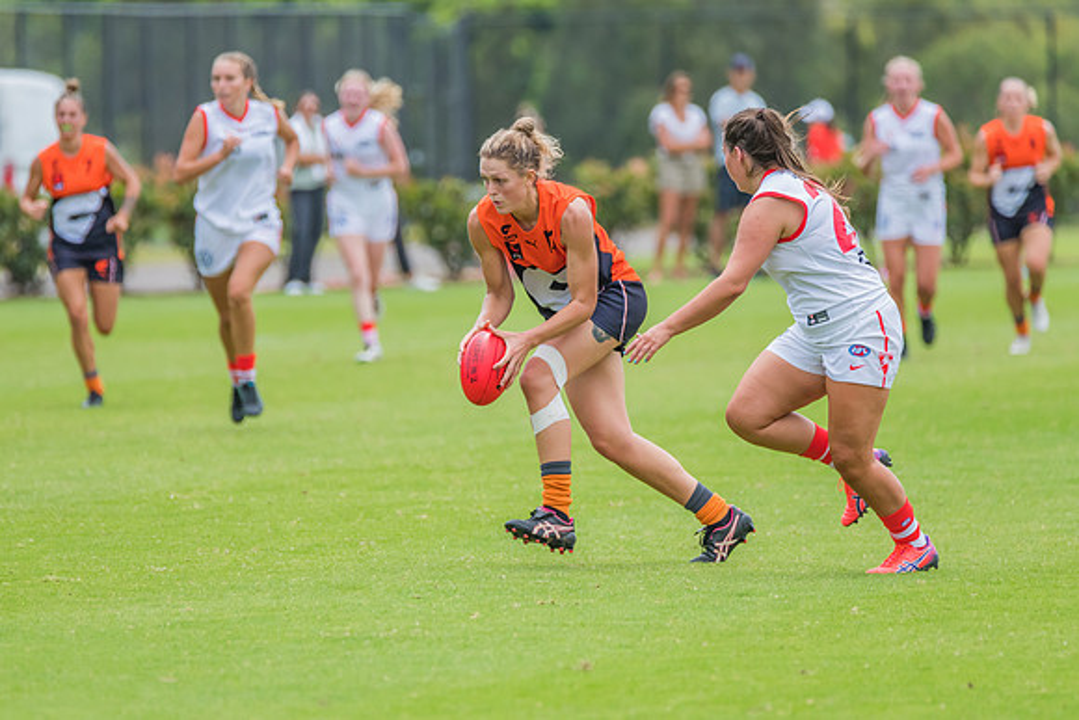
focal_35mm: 531
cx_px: 459
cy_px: 410
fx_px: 15930
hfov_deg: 3.9
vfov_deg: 2.6
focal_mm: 460
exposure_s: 1/1600
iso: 800
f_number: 7.1
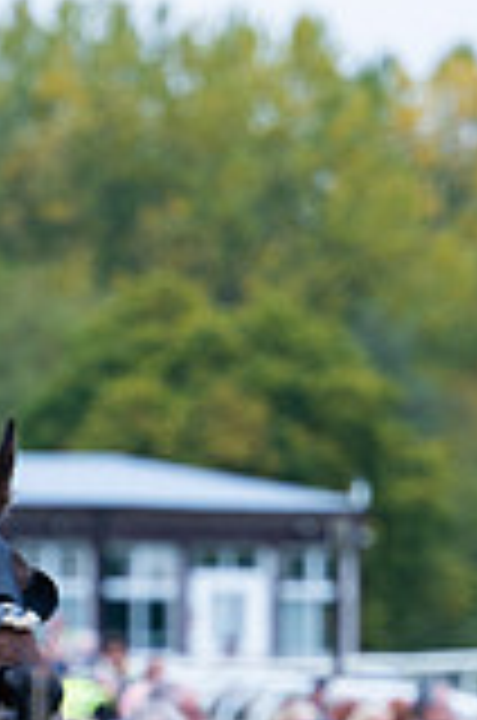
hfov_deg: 2.9
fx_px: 9541
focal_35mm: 478
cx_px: -56
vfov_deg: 4.3
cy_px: 986
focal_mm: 170
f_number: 4
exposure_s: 1/1000
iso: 800
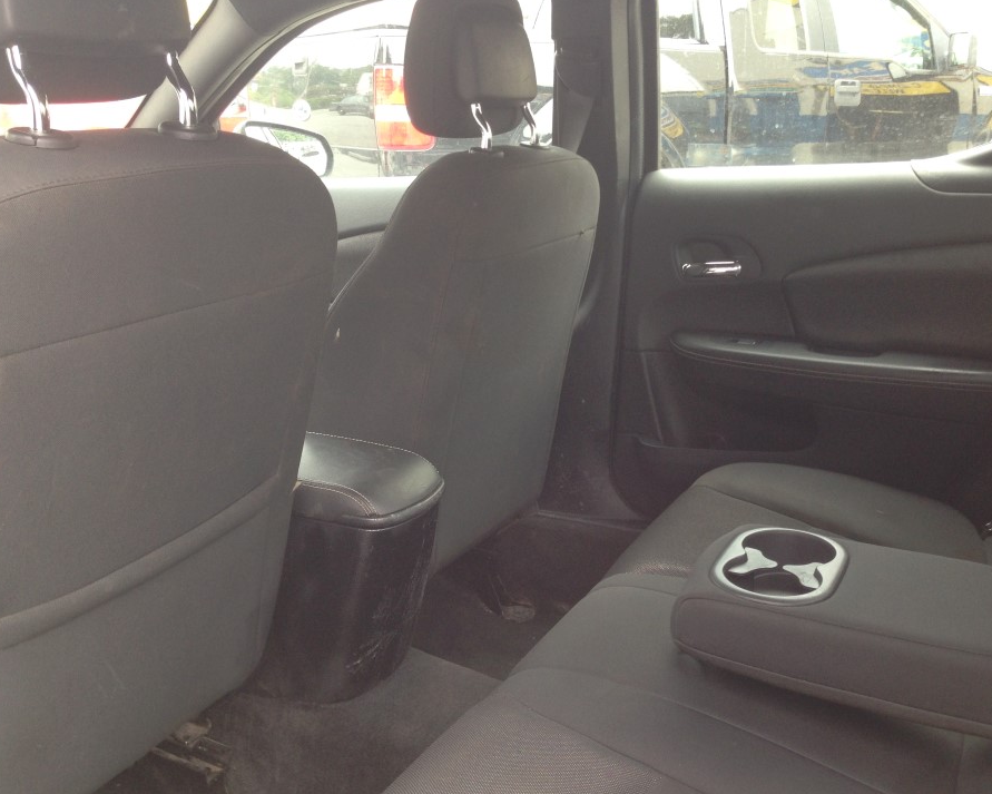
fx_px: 1086
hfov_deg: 49.0
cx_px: 537
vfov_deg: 40.1
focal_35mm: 37
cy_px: 421
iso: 64
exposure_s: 1/60
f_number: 2.4
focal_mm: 4.12
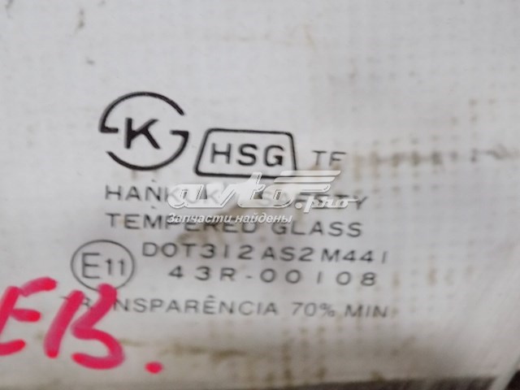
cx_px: 260
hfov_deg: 32.7
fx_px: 886
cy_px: 195
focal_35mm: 59
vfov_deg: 24.8
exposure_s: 1/10
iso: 400
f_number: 4
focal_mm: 10.5
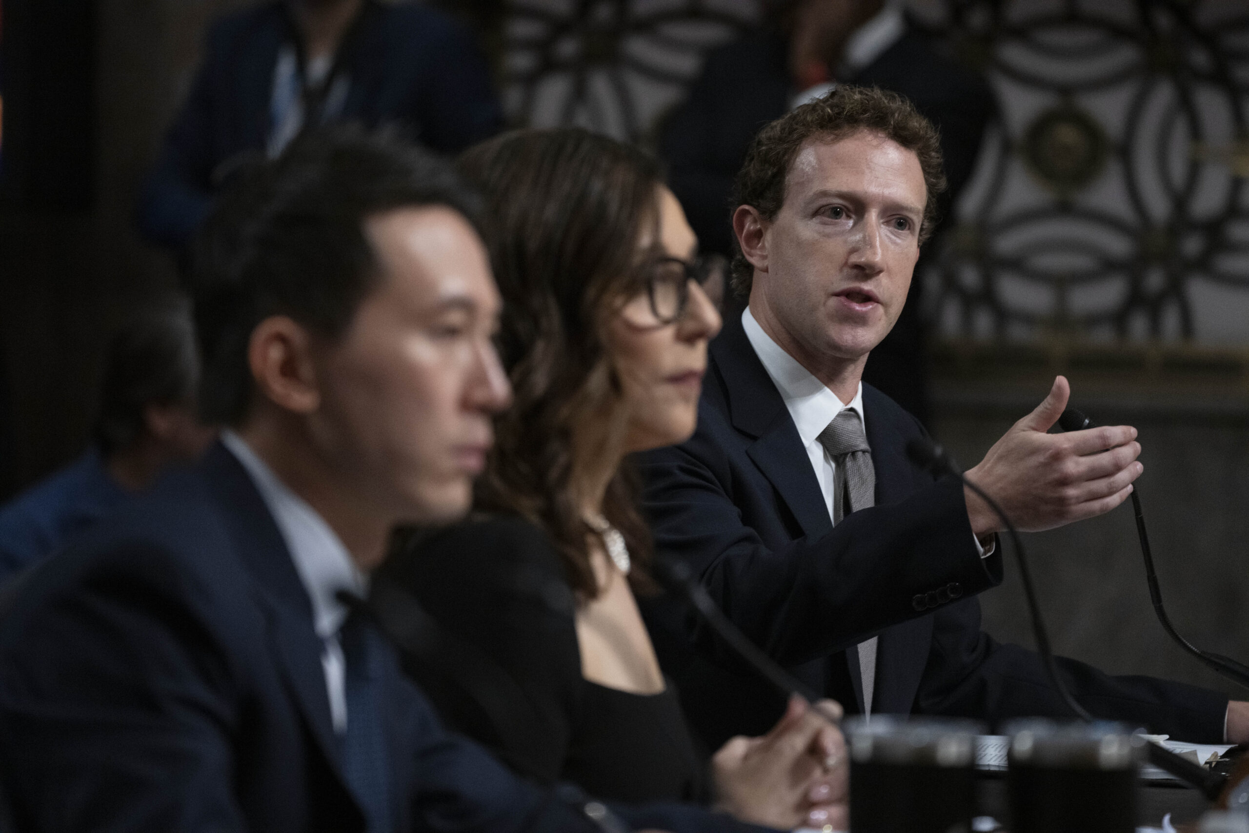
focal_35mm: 274
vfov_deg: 5.0
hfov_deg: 7.5
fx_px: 9506
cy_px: 416
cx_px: 624
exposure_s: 1/250
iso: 6400
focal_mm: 274
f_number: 5.6
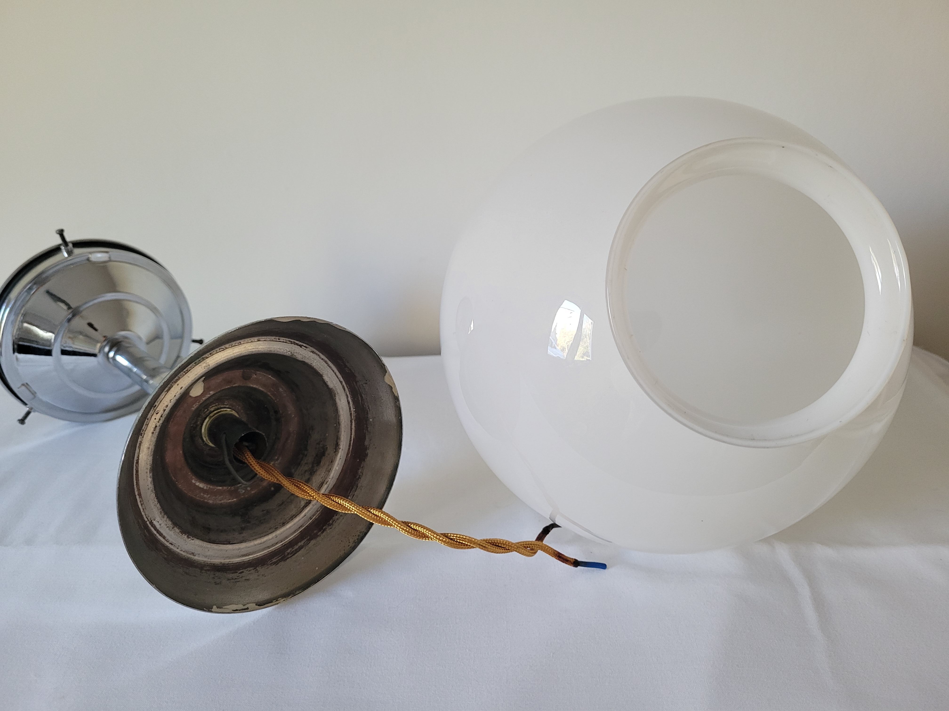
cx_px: 474
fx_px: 713
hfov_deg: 67.3
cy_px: 356
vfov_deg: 53.1
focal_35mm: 26
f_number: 1.8
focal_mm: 5.4
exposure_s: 1/100
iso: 320
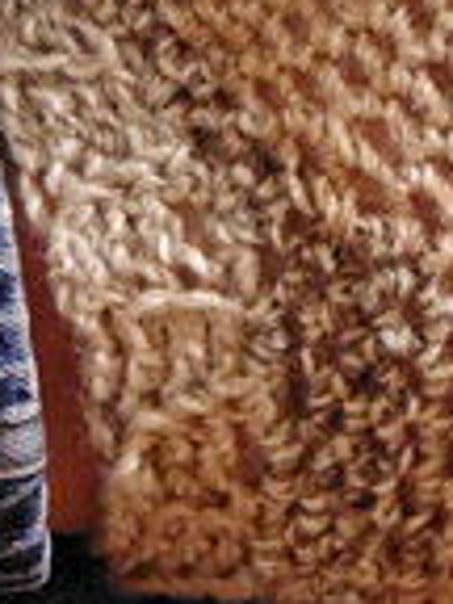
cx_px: 411
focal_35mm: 288
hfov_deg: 5.2
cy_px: -126
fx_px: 5025
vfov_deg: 6.8
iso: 400
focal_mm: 11.7
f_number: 4.1
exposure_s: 1/20
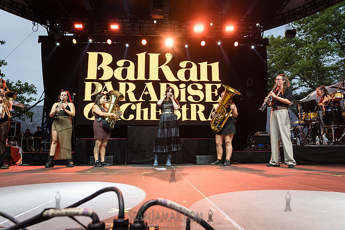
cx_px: 172
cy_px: 115
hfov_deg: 73.7
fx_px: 230
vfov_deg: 53.2
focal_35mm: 24
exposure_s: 1/400
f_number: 4
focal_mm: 24
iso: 2000
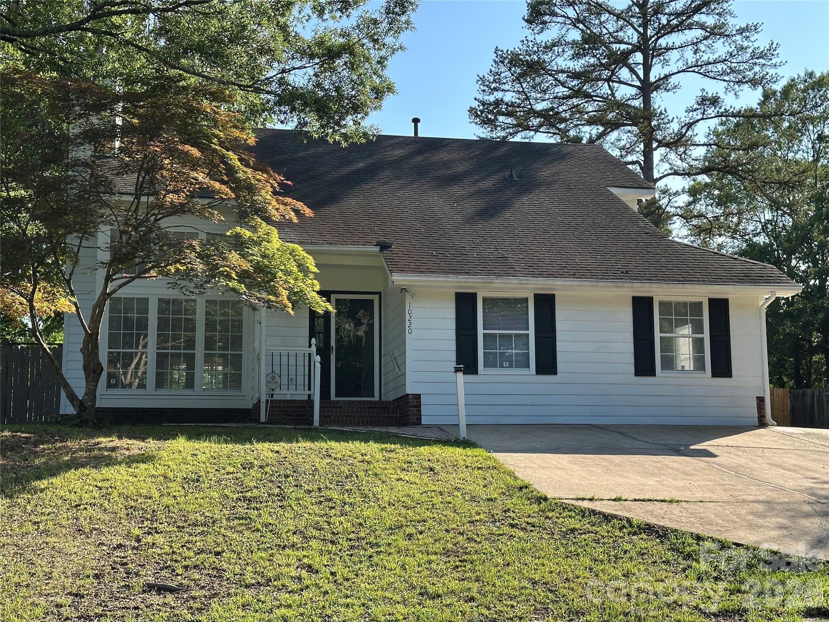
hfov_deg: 39.7
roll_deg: +0.5
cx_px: 414
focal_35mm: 48
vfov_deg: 30.3
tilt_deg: +8.0
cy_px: 311
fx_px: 1150
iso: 64
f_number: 1.78
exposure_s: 1/1376
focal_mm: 6.86
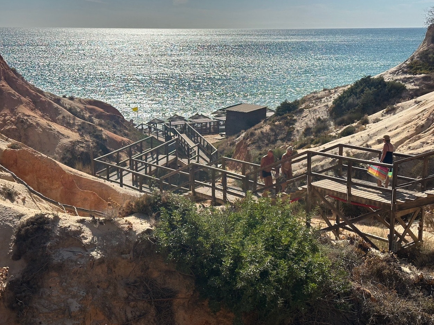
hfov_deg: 38.9
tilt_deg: -12.2
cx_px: 216
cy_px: 164
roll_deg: -0.1
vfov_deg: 29.7
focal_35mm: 49
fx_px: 614
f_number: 1.78
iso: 64
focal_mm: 6.86
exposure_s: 1/9804
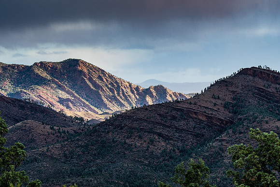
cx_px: 140
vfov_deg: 7.6
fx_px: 1400
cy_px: 94
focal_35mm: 180
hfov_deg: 11.4
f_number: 11
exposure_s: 1/250
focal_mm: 120
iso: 400
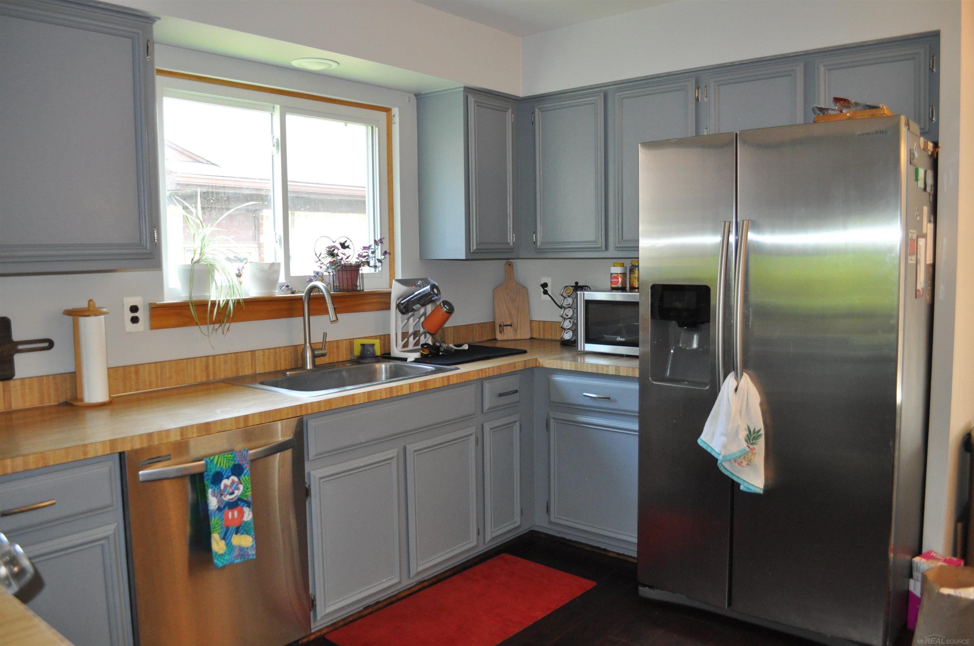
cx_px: 487
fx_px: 730
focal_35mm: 27
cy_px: 323
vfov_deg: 47.8
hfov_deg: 67.4
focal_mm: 18
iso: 800
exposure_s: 1/60
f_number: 3.5
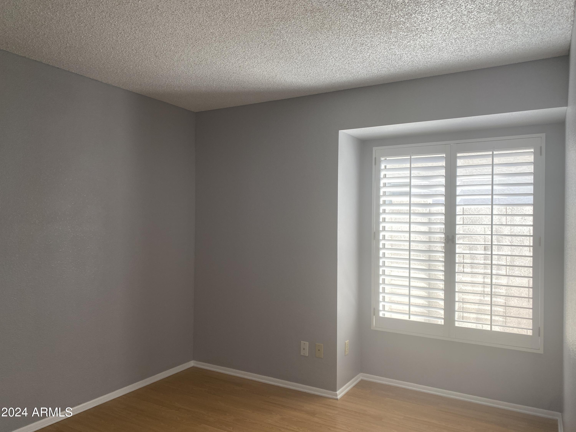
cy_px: 216
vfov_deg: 53.1
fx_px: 433
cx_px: 288
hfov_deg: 67.3
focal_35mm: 26
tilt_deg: +0.3
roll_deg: +0.3
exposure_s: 1/126
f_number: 1.8
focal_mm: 4.25
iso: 32
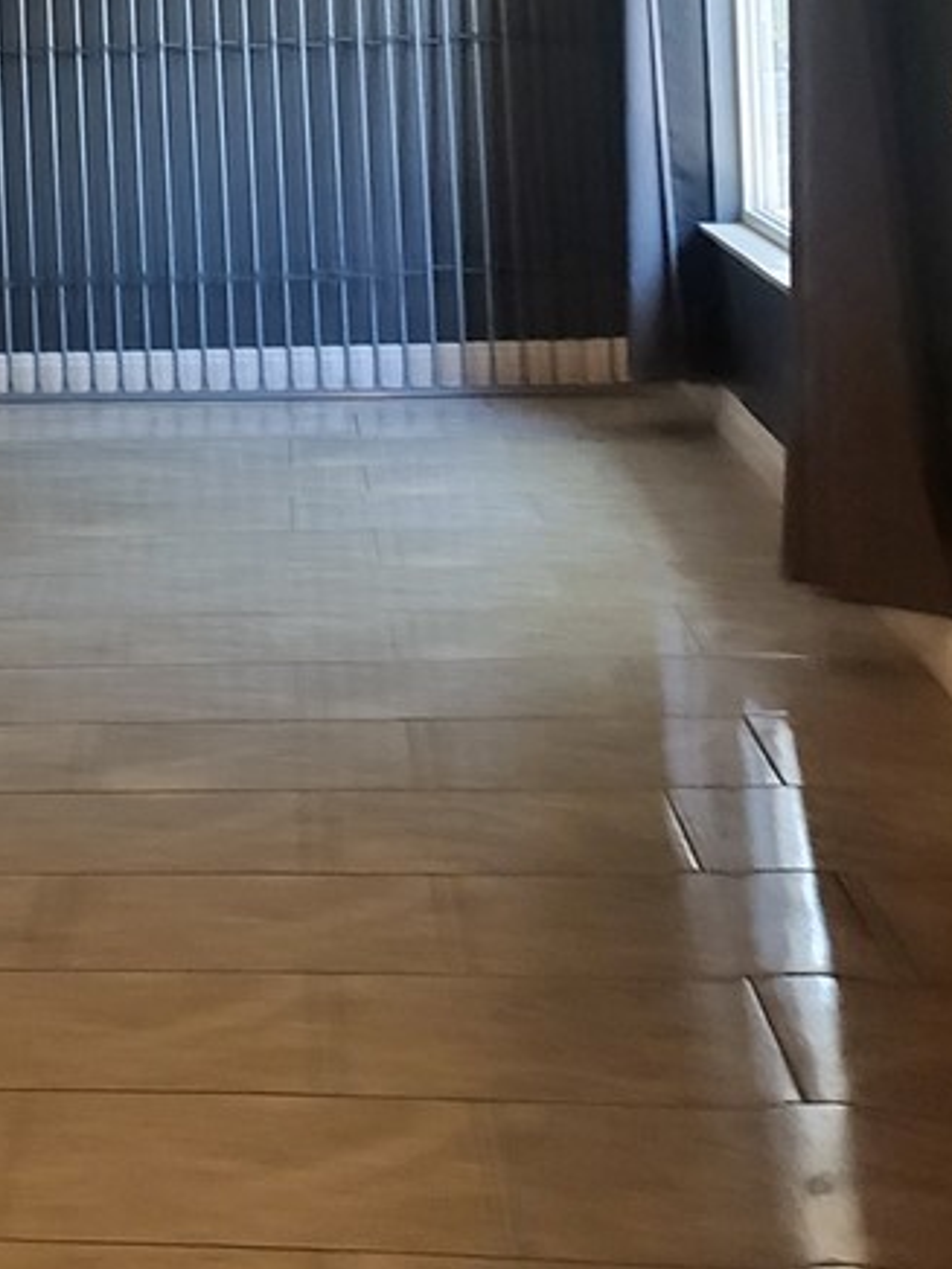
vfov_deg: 29.1
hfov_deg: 22.8
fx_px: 2237
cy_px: -73
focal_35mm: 61
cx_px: -61
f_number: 1.8
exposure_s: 1/24
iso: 640
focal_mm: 4.25
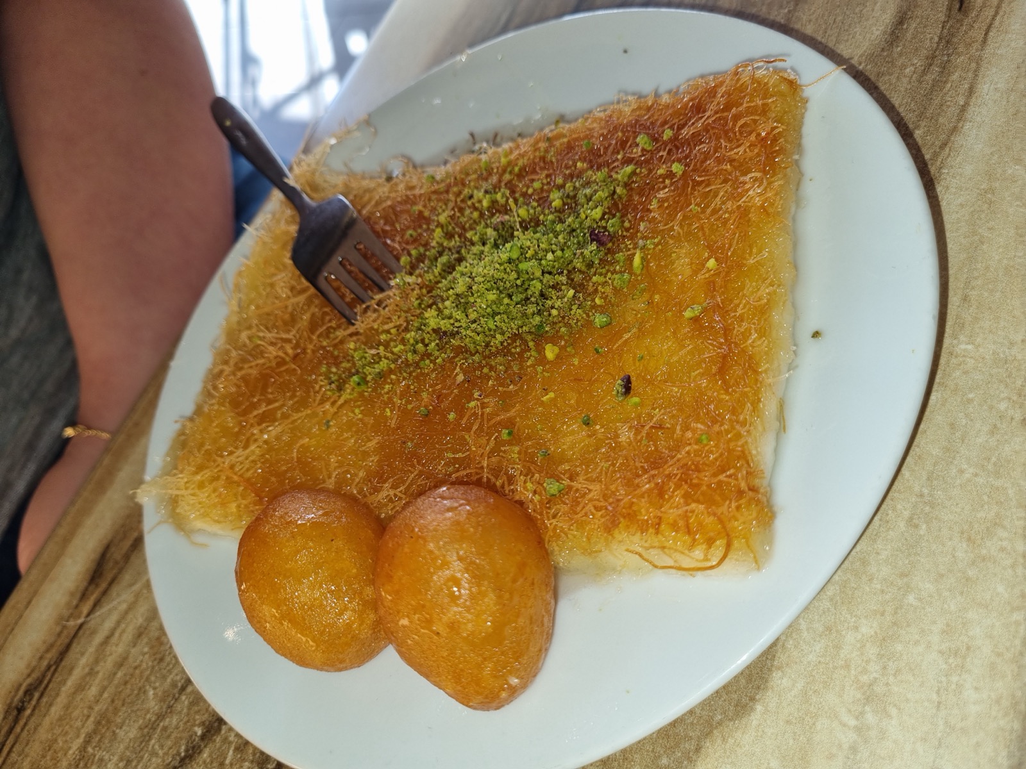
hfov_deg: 67.3
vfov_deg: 53.1
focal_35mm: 26
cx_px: 513
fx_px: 771
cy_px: 384
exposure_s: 1/430
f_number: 1.8
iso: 50
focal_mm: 5.4
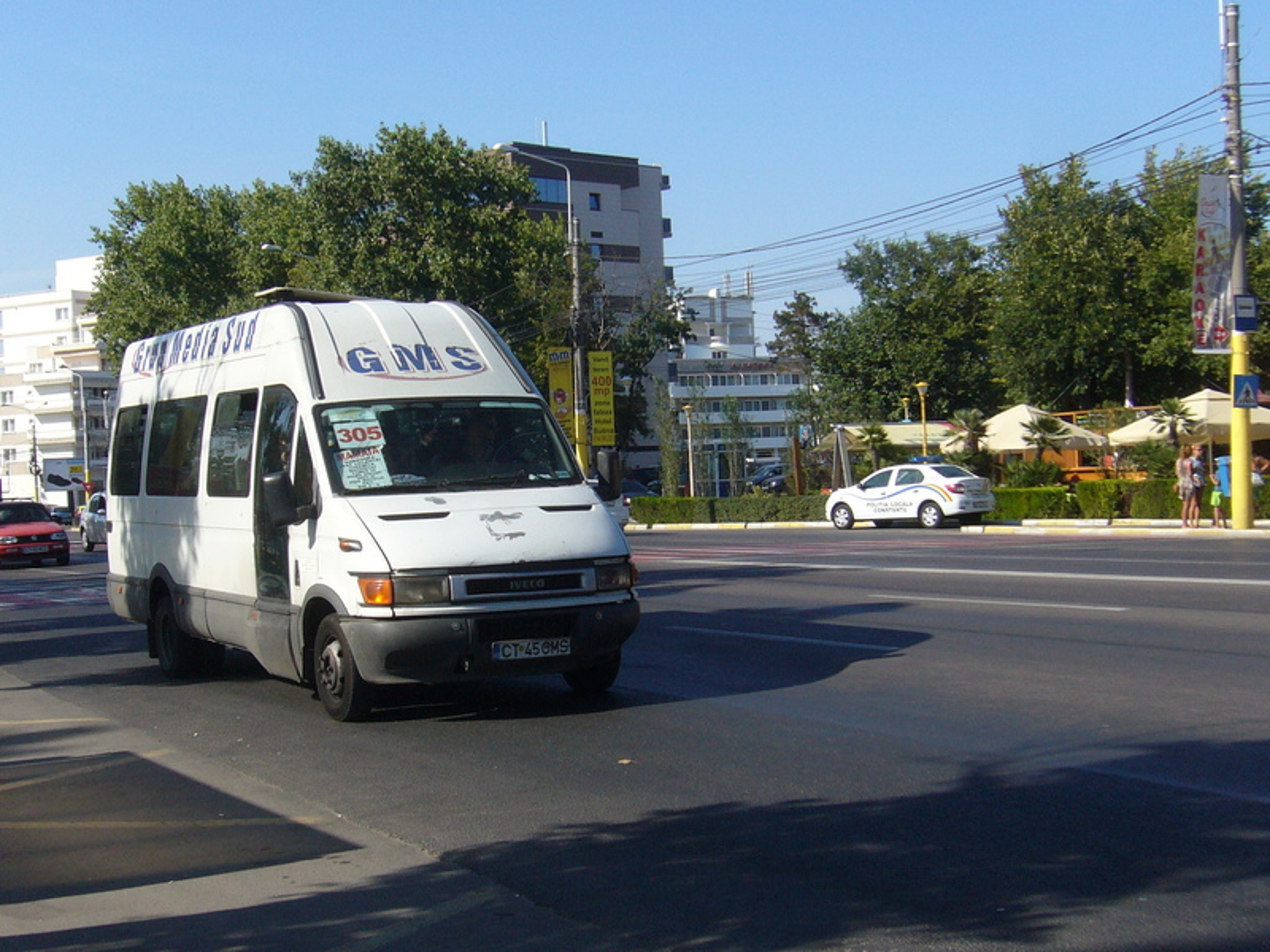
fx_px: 2055
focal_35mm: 56
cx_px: 635
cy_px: 476
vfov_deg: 26.1
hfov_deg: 34.3
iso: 100
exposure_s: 1/400
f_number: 6.3
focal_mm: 7.5
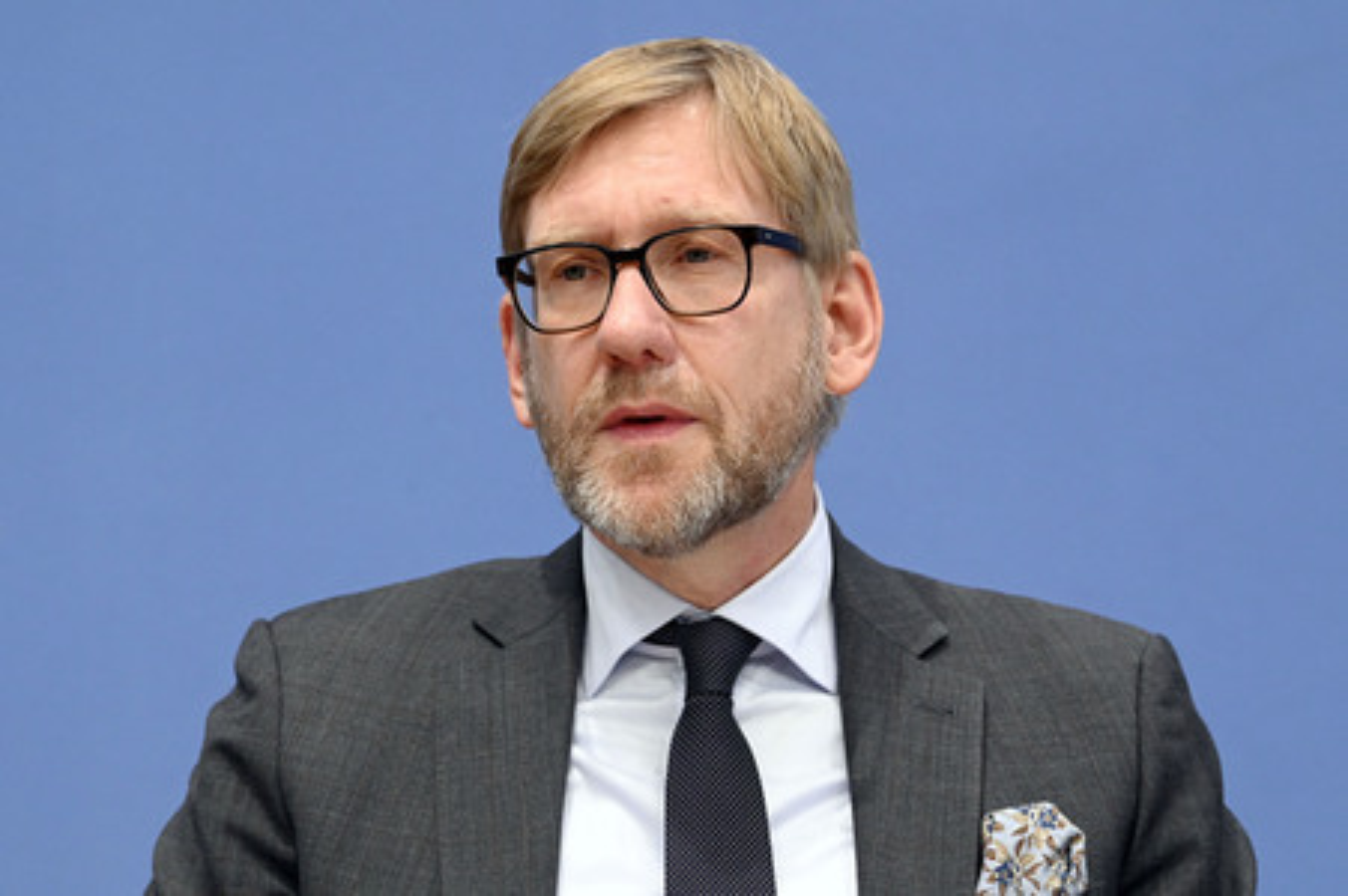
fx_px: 5051
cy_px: 448
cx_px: 674
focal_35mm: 135
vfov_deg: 10.1
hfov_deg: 15.2
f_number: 7.1
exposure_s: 1/500
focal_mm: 135
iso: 6400
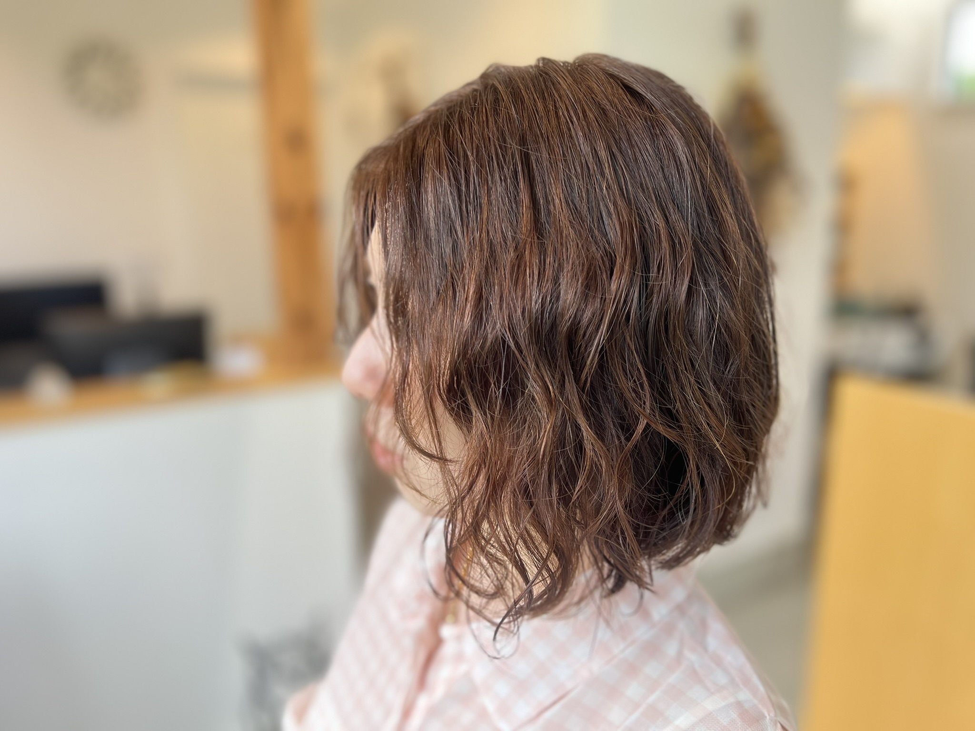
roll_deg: +0.5
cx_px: 488
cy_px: 366
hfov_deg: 67.3
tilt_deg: -14.7
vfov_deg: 53.1
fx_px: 732
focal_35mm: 26
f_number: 1.5
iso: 64
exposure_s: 1/121
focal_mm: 5.7
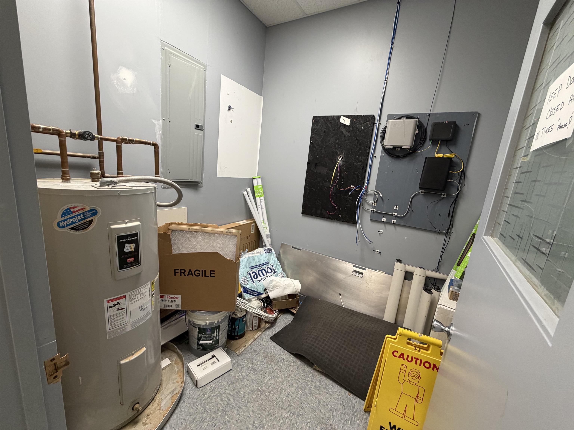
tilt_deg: -11.7
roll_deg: -5.4
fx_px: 232
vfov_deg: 85.7
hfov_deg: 102.1
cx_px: 287
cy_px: 215
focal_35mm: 14
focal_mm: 2.22
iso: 200
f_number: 2.2
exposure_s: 1/60
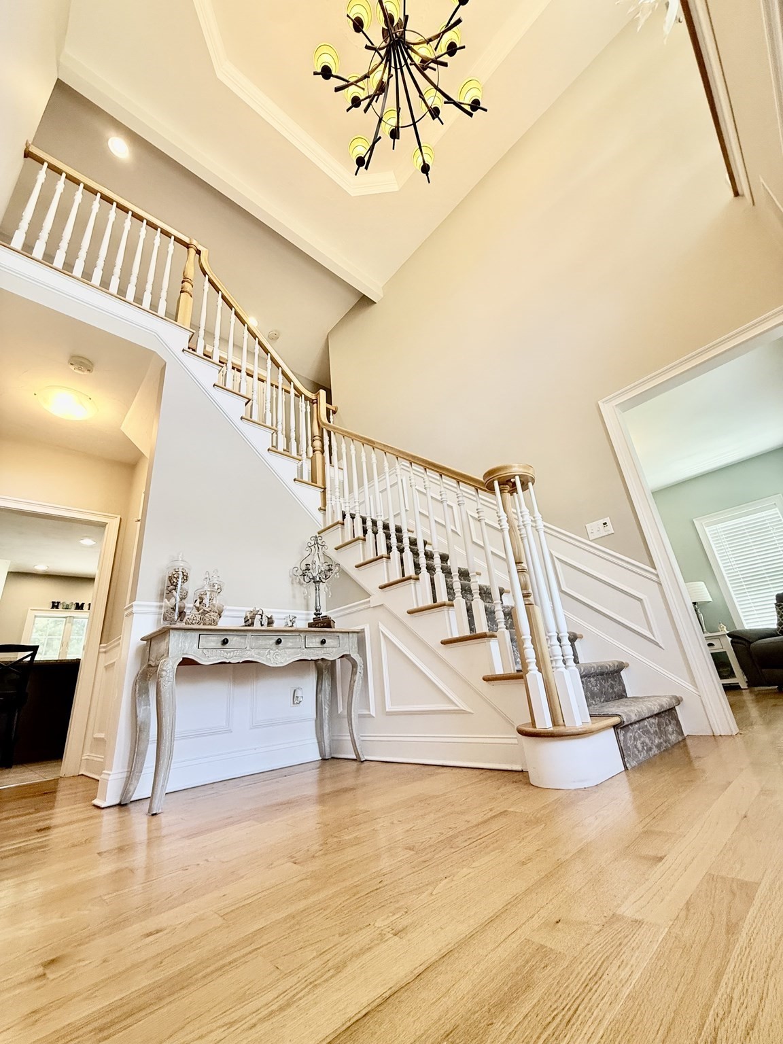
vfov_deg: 102.1
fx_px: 422
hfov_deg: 85.7
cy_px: 522
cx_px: 392
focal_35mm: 14
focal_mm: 2.22
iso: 160
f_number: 2.2
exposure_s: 1/120
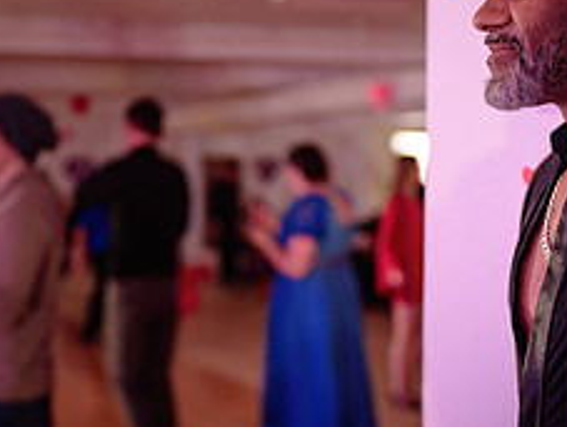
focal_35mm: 73
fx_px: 1198
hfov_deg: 26.5
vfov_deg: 20.1
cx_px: 209
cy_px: 296
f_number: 1.4
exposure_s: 1/250
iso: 2500
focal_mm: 28
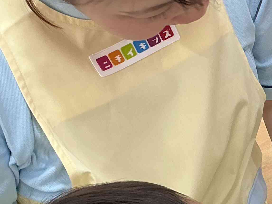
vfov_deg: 14.4
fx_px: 802
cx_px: 251
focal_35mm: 102
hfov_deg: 18.9
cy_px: 173
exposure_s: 1/60
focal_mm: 3
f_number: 1.8
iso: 40
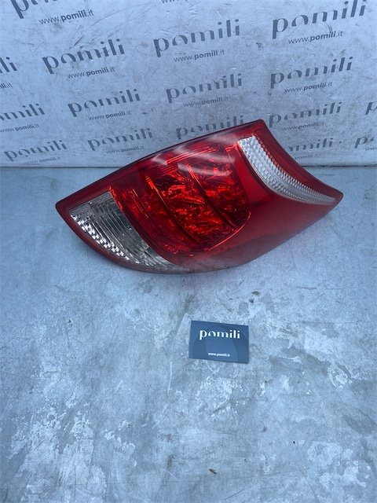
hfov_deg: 53.1
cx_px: 188
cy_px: 252
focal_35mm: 26
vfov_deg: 67.3
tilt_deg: -63.8
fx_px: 378
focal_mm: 4.25
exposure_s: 1/839
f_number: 1.8
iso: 32
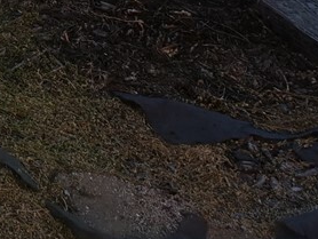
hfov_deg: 17.1
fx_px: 846
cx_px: -272
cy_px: -345
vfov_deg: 12.4
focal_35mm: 92
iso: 200
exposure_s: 1/400
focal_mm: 8
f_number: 5.6
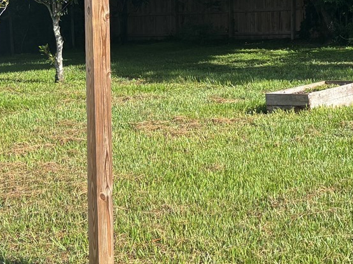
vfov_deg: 19.5
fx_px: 765
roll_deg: +0.6
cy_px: 68
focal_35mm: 75
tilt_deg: -5.6
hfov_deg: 25.7
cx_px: 255
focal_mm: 5.96
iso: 50
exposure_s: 1/1381
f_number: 1.6
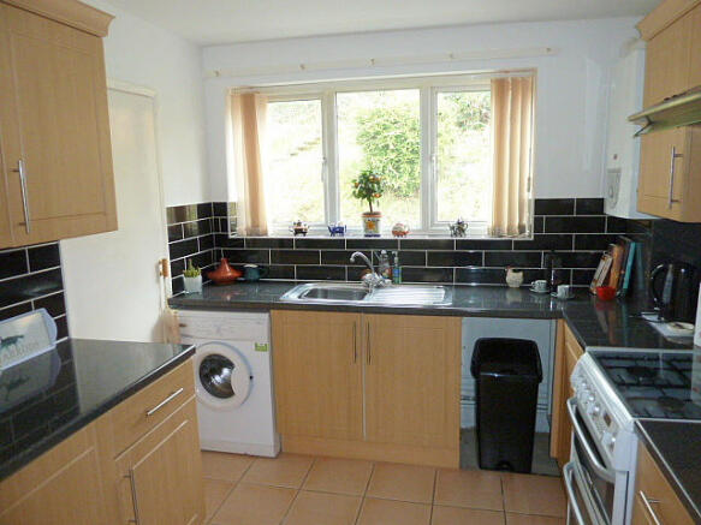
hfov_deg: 69.4
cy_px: 262
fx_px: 506
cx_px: 350
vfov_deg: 54.9
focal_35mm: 25
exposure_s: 1/30
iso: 250
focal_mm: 4.1
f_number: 3.3
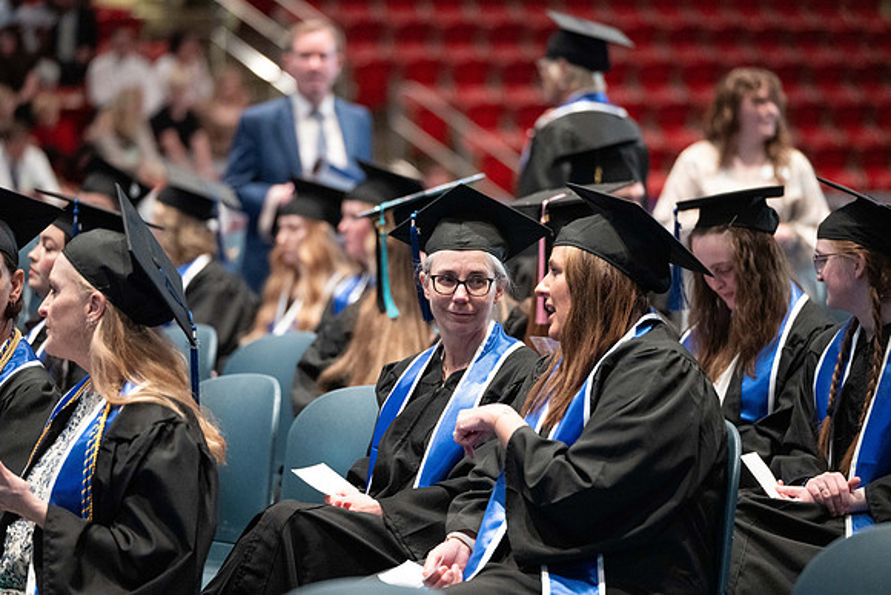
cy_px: 298
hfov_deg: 14.2
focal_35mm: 145
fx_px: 3589
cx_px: 446
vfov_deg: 9.5
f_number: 2.8
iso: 8000
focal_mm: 145
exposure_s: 1/100
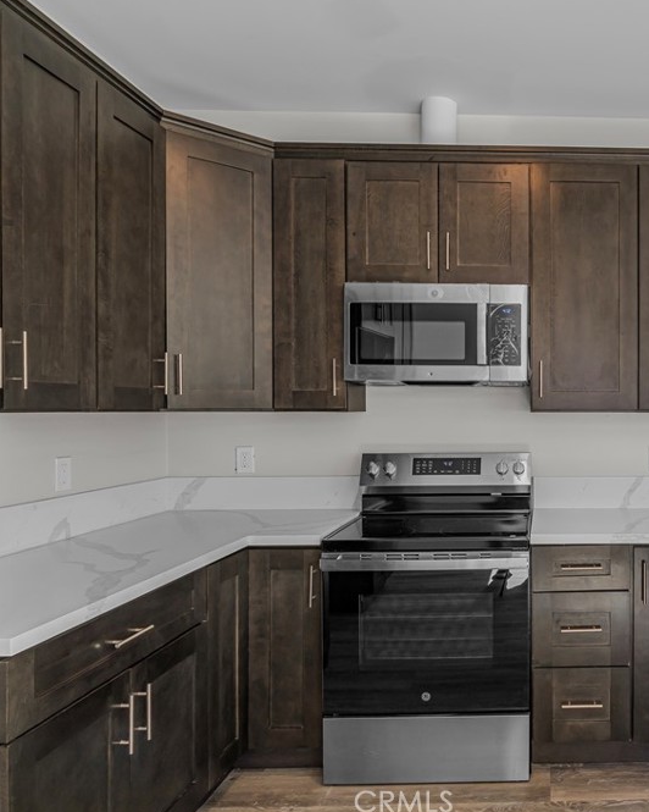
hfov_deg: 48.1
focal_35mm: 27
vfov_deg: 63.5
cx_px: 565
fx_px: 655
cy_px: 402
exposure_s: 1/4
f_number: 10
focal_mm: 12.6
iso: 100
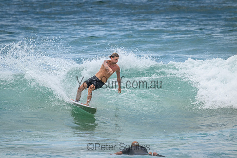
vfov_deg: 1.7
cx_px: 118
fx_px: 5268
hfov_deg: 2.6
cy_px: 79
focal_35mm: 800
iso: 1000
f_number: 11
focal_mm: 800
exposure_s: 1/2000
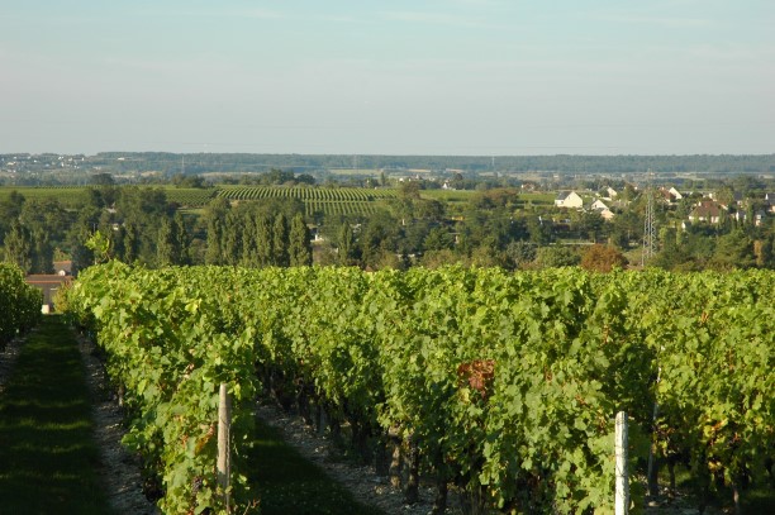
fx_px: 2259
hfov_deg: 19.5
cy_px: 258
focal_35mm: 105
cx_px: 388
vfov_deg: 13.0
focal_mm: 70
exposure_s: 1/250
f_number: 9.5
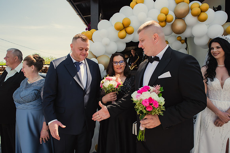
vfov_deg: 53.2
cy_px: 76
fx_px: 153
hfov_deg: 73.7
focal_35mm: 24
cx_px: 115
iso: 200
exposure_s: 1/200
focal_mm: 24
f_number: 7.1
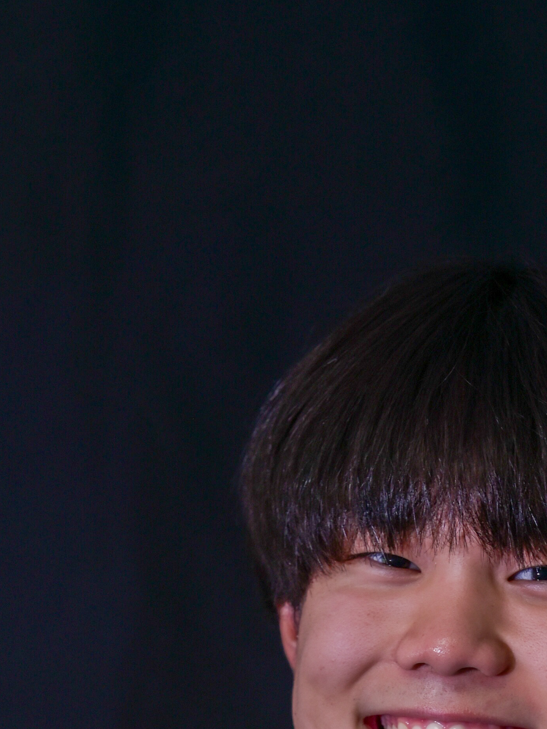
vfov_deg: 7.3
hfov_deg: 5.6
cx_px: 459
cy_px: 1154
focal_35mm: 266
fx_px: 5604
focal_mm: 85
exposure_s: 1/40
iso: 125
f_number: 4.5
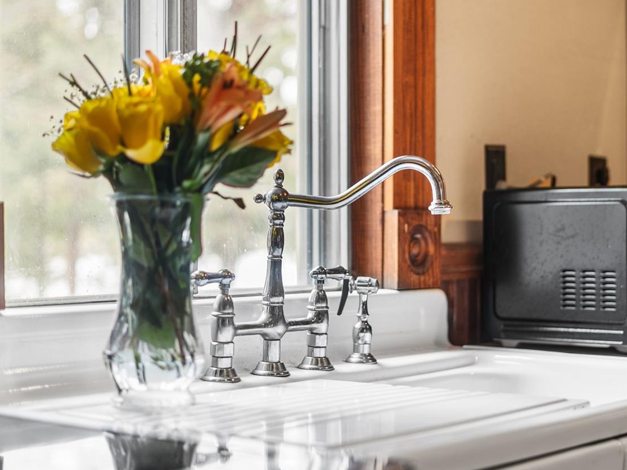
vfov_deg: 21.3
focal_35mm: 69
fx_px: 1250
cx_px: 384
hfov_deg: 28.1
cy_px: 216
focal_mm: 50
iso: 200
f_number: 1.8
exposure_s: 1/30
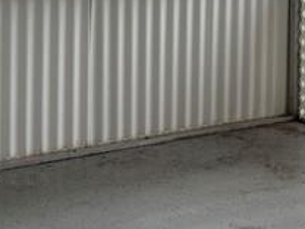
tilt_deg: -7.4
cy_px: -16
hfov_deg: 16.5
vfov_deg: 12.4
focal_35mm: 118
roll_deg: -0.5
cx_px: 251
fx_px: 1040
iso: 80
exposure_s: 1/1018
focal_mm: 6.76
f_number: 1.78
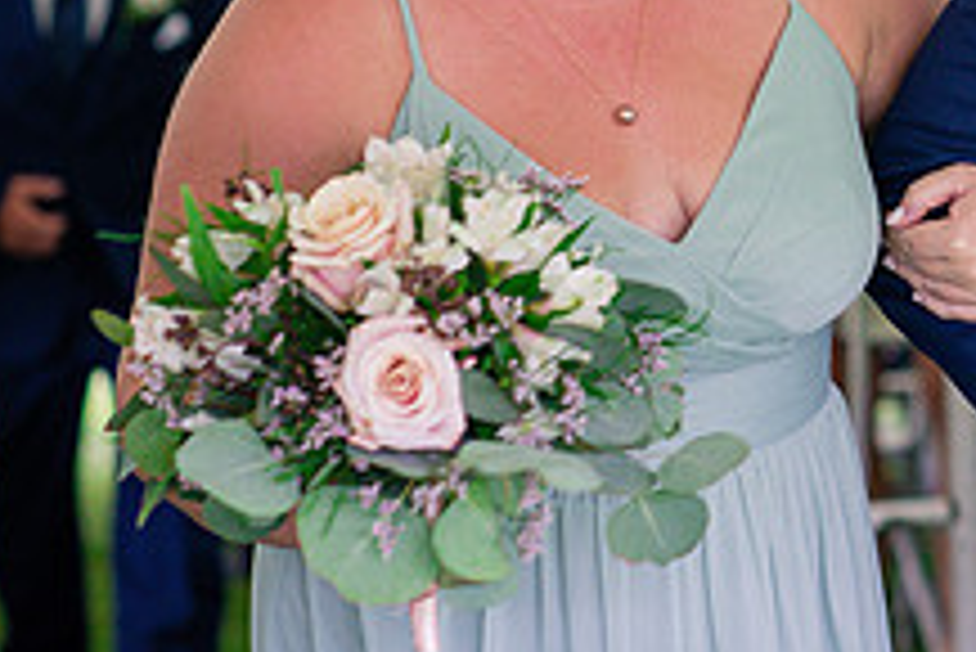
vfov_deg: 6.0
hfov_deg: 8.9
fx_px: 6158
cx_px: 1282
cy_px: -196
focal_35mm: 227
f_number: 3.2
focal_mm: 85
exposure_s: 1/200
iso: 500
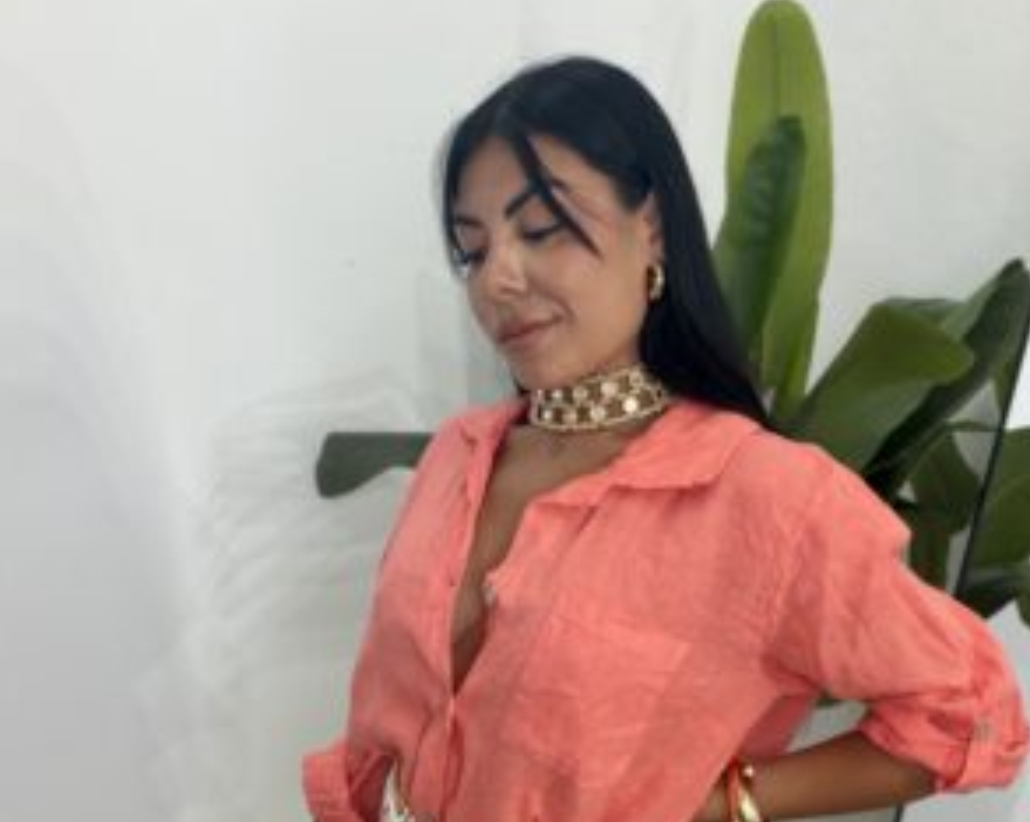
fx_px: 1219
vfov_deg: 35.9
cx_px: 517
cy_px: 671
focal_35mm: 40
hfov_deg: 45.8
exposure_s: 1/74
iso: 64
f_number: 1.9
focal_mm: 2.71
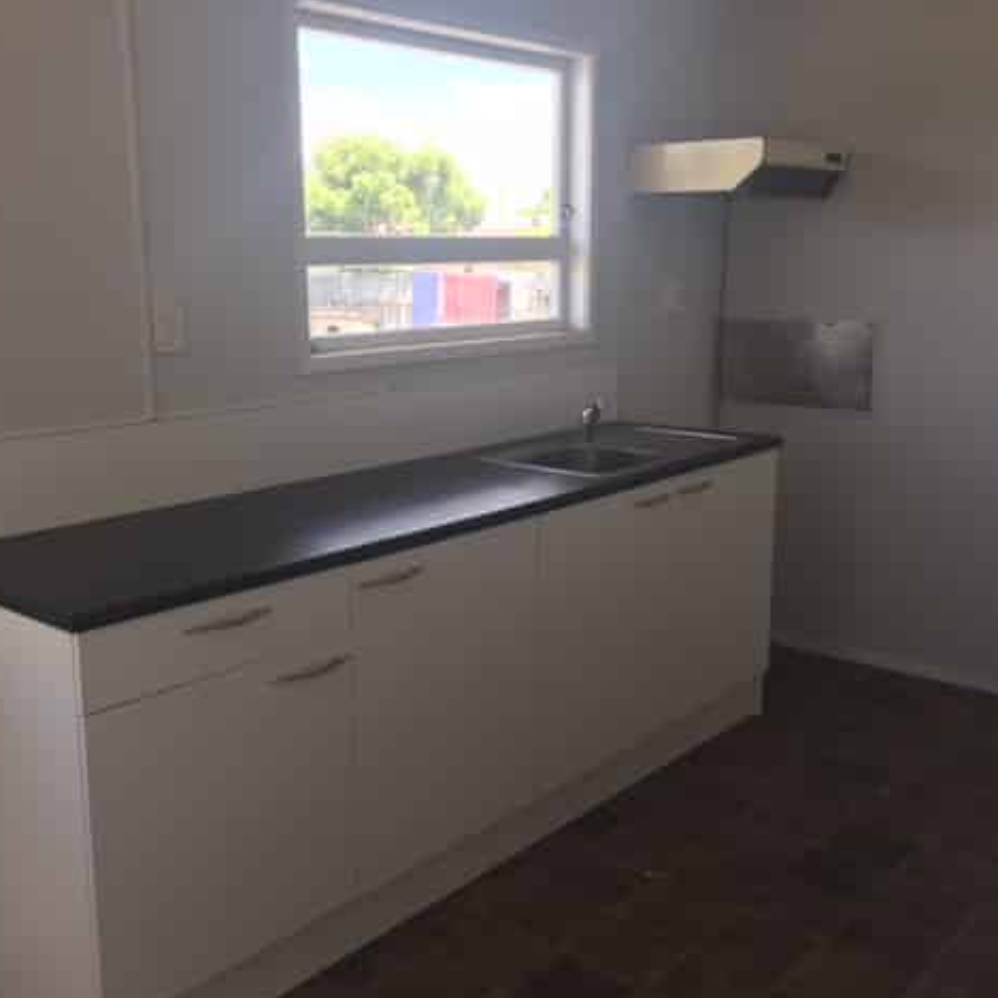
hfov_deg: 47.0
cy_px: 494
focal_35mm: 35
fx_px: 1142
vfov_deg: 47.2
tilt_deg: -9.5
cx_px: 413
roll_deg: +1.8
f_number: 2.2
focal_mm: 4.15
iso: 25
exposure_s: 1/100
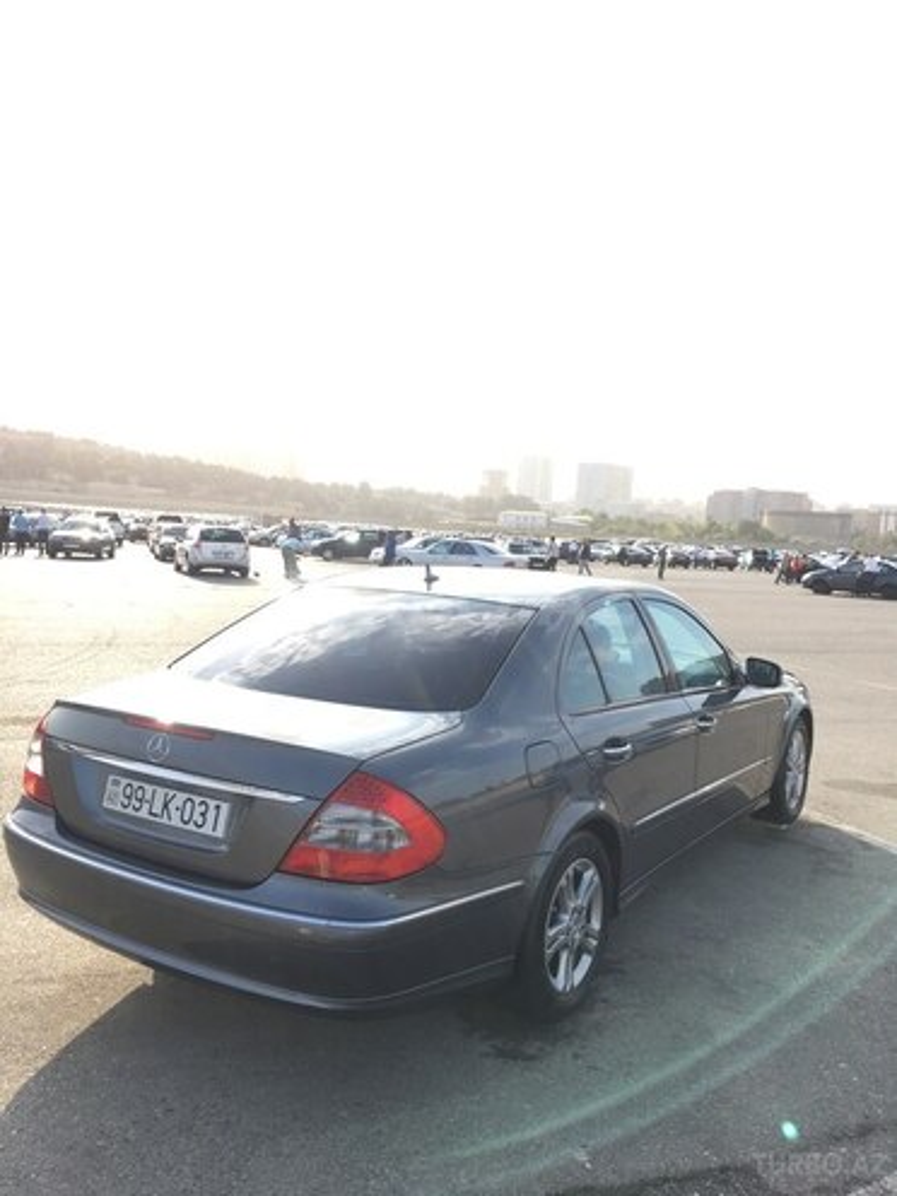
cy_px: 598
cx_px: 448
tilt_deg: -3.6
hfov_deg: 48.2
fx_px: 1002
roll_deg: -1.6
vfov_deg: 61.7
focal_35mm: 29
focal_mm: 4.15
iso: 25
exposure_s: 1/425
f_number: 2.2
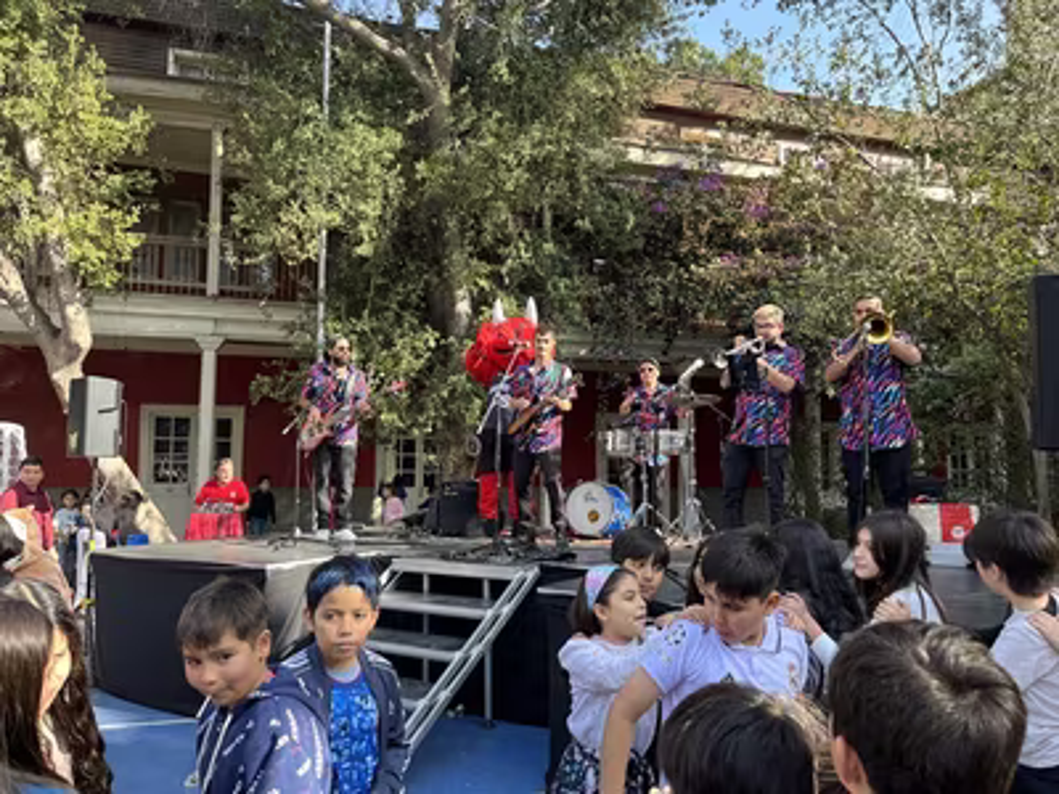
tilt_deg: +5.1
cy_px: 397
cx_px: 530
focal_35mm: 26
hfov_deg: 67.3
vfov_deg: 53.1
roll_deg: +0.1
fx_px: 795
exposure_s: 1/244
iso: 40
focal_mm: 5.1
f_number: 1.6
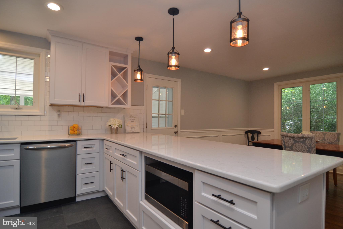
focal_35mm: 18
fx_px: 171
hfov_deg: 90.0
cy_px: 114
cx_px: 172
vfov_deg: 67.4
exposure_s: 1/60
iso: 400
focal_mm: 12
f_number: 4
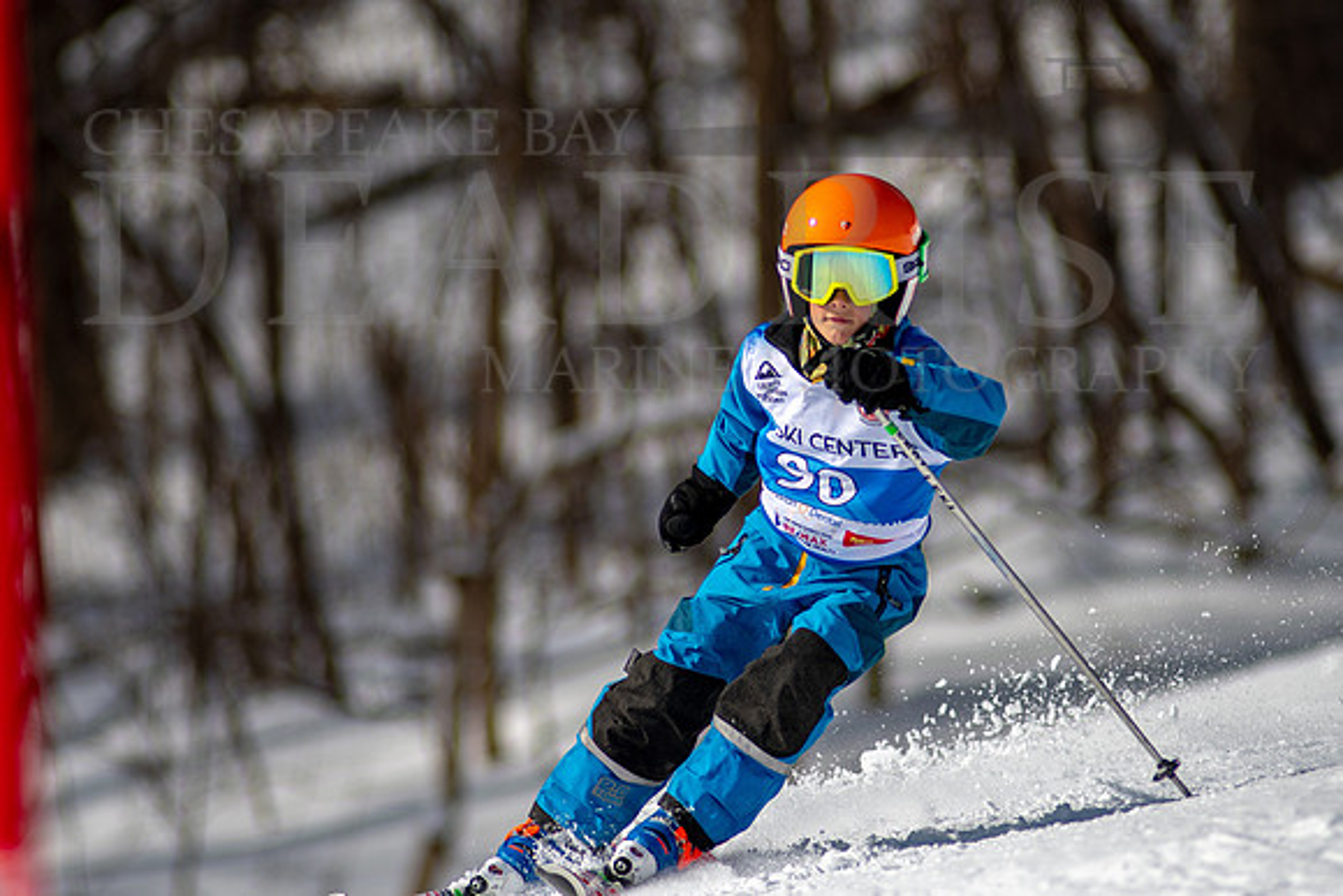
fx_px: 18985
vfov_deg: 2.7
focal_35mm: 509
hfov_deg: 4.1
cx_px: 759
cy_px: 389
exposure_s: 1/6400
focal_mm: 300
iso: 100
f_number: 2.8
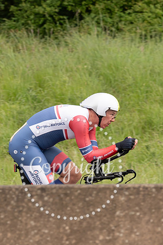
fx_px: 3235
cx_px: 128
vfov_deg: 4.3
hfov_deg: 2.9
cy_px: 101
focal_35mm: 476
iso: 200
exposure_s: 1/800
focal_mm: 151
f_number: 4
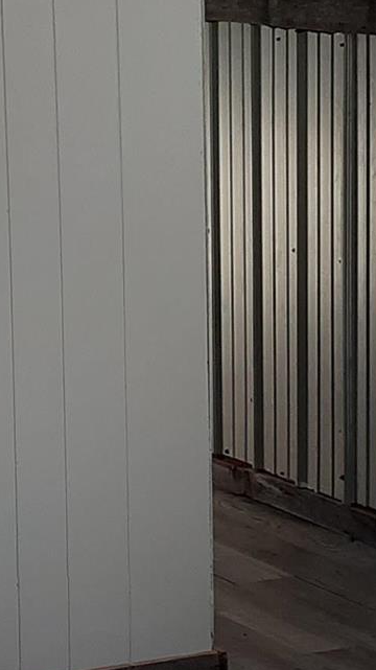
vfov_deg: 15.2
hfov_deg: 8.6
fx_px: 2502
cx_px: 257
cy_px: 382
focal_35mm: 141
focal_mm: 3.6
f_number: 1.9
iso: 40
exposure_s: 1/141
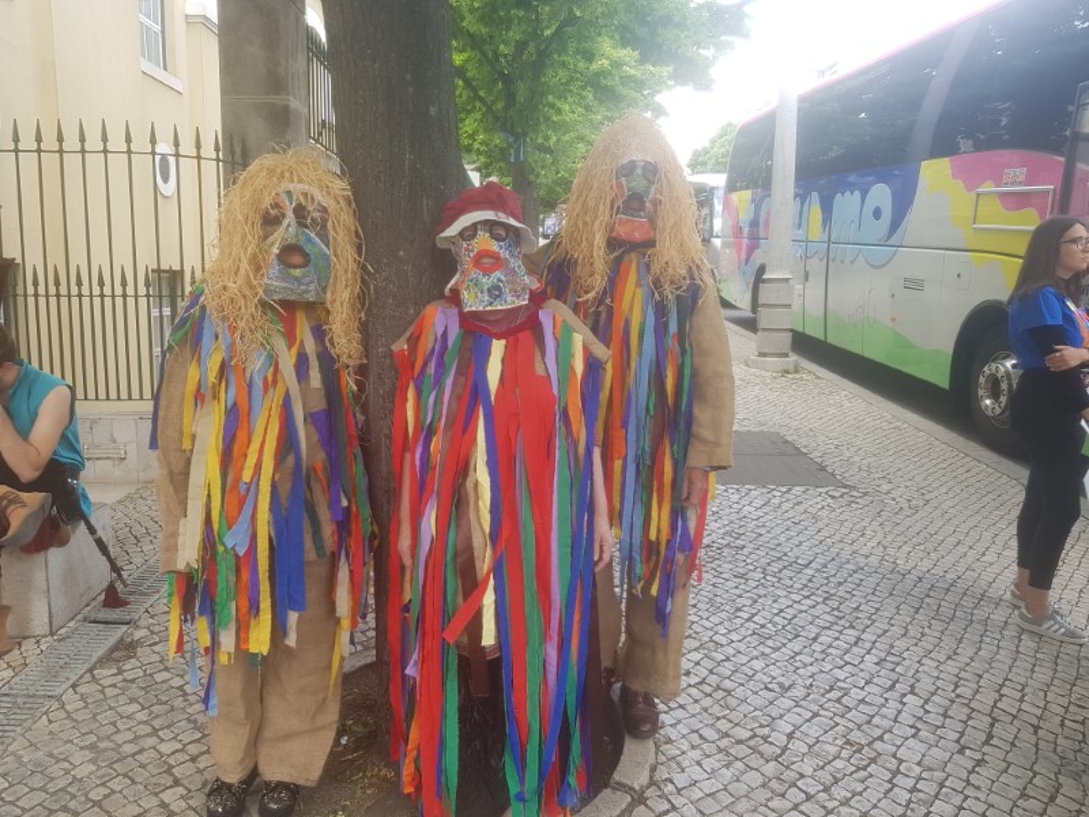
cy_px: 408
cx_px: 544
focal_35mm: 26
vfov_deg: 53.1
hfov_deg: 67.3
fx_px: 818
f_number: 1.7
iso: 50
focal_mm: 4.2
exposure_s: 1/214
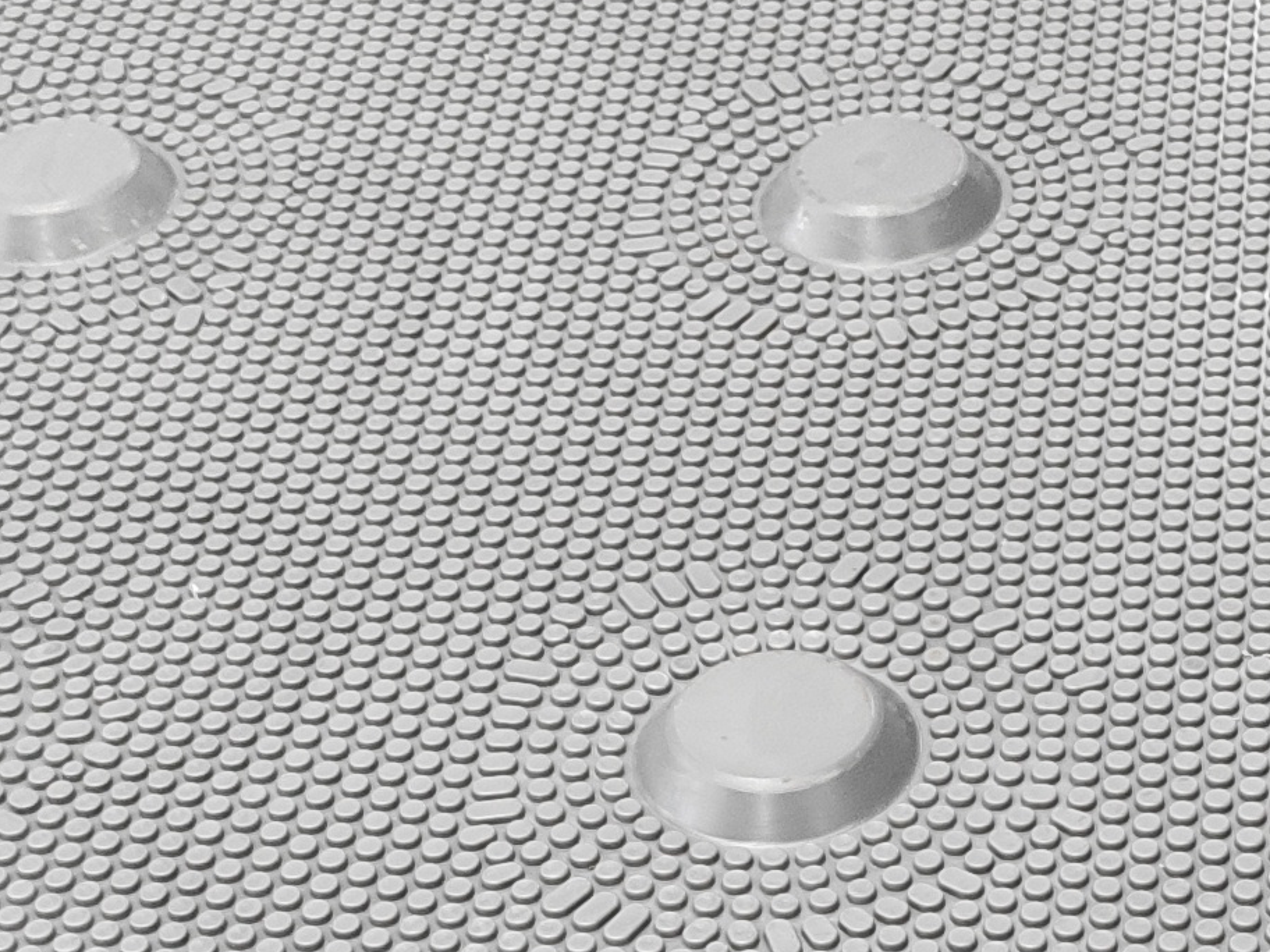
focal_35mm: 108
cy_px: 1001
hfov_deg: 18.2
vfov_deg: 13.5
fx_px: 3962
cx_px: 817
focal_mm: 6.14
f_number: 1.8
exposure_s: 1/100
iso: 2500
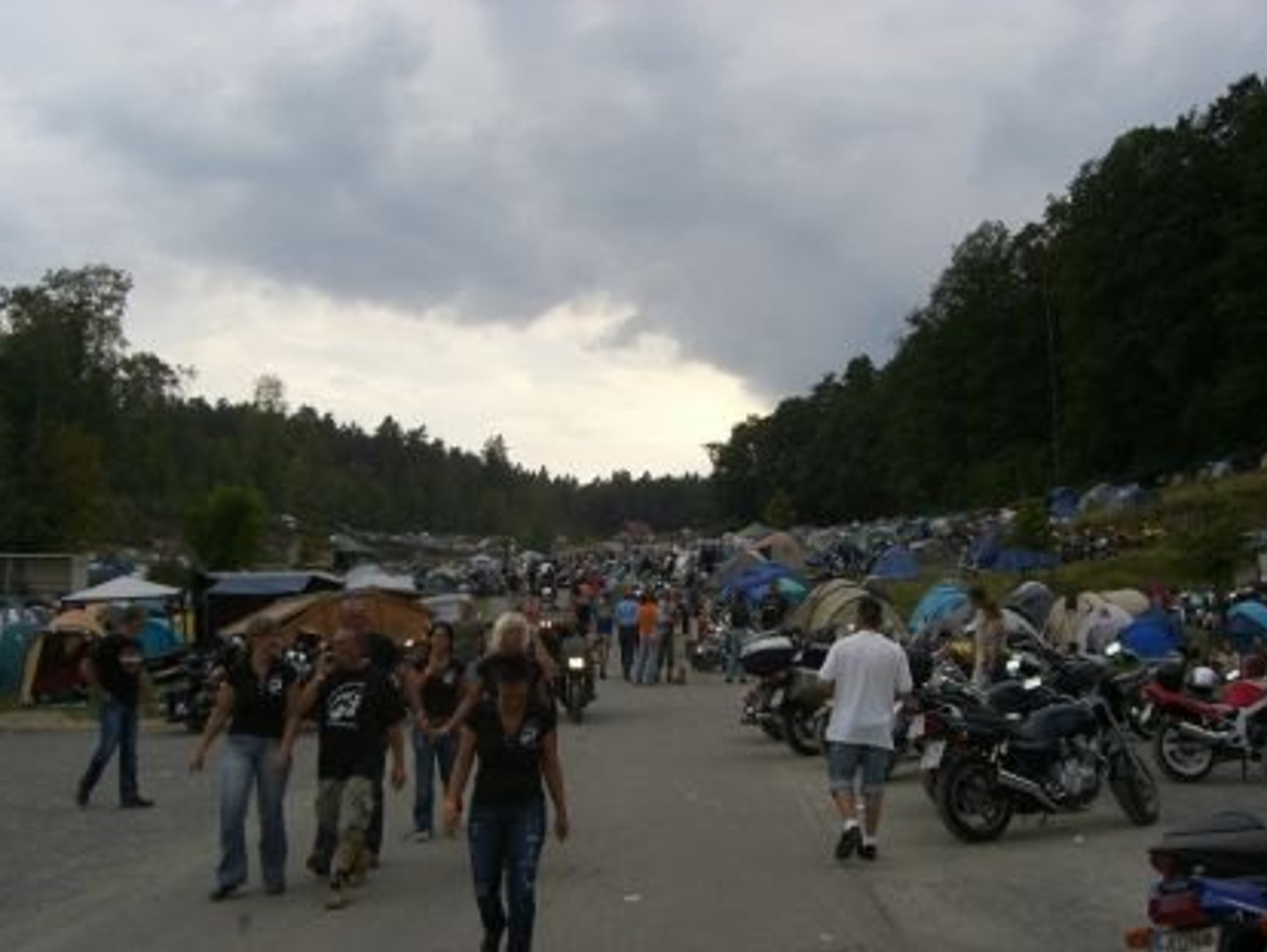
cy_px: 485
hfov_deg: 47.8
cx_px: 638
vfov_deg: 36.9
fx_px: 1428
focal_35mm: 39
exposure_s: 1/160
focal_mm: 6.2
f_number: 4.3
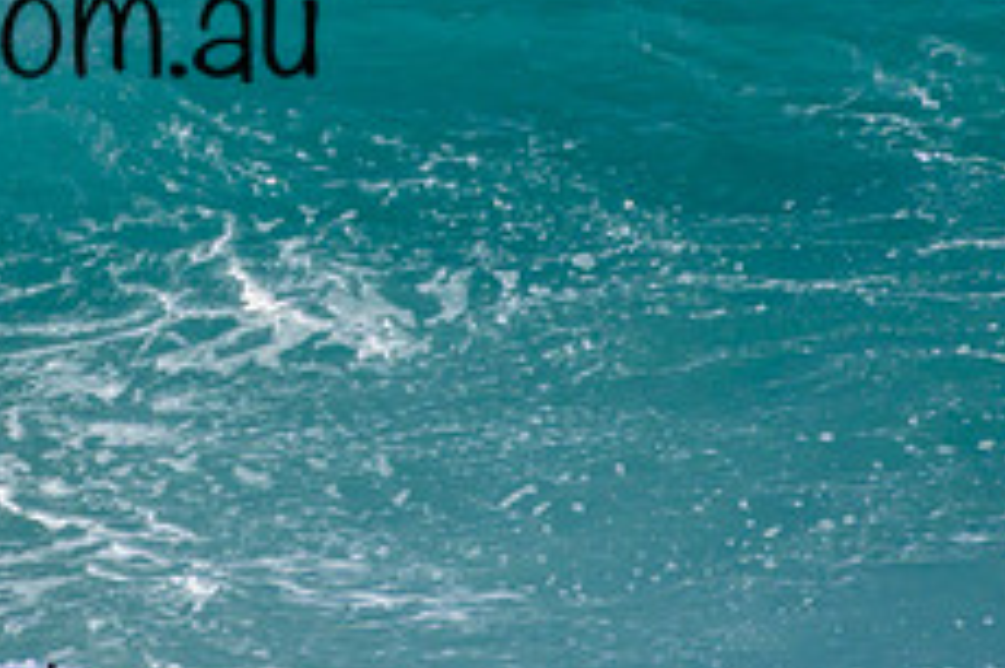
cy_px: -24
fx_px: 70409
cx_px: -144
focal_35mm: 2524
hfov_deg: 0.8
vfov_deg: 0.5
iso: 900
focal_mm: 1000
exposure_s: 1/2500
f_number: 11
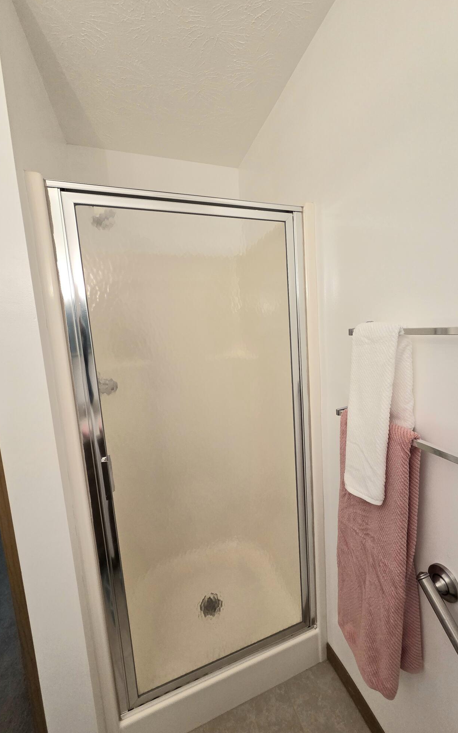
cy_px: 361
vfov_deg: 105.3
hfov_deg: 78.1
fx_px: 280
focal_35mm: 14
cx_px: 263
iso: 250
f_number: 2.2
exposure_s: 1/120
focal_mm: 2.2
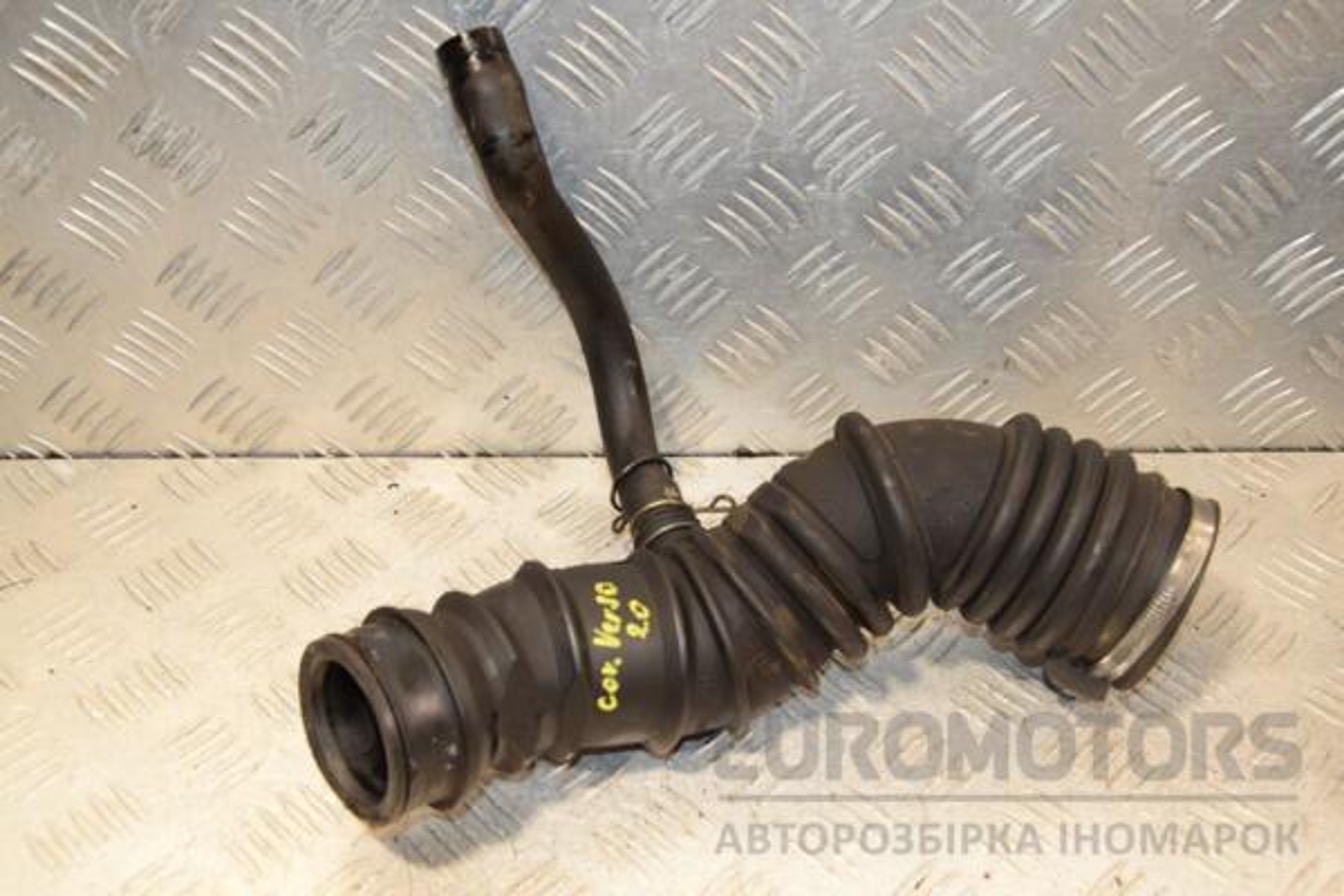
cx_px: 672
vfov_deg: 29.9
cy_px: 448
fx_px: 1680
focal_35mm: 45
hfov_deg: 43.6
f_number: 6.3
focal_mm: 30
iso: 1600
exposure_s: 1/200
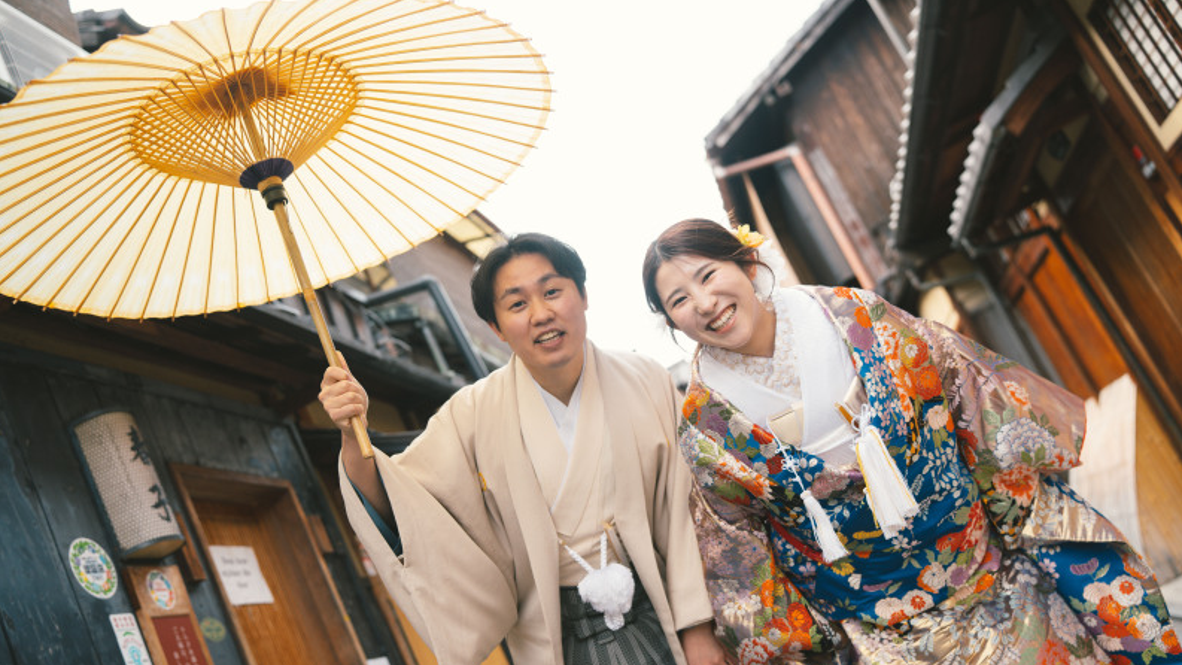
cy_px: 391
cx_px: 592
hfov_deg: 54.0
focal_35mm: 37
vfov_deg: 31.9
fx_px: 1160
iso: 250
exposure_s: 1/500
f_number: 2.5
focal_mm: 35
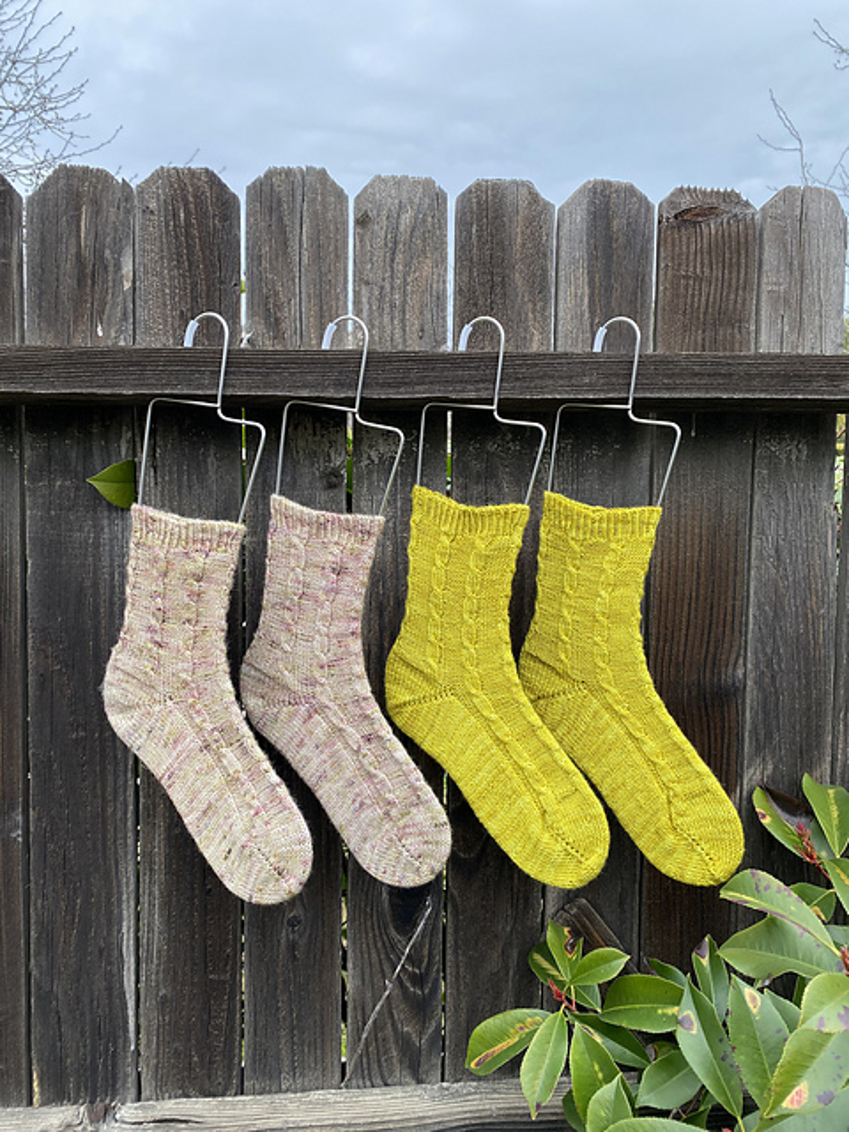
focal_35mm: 26
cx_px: 424
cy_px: 566
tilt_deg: -6.6
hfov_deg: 53.1
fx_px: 850
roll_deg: -0.9
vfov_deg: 67.3
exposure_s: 1/447
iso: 32
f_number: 1.8
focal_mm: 4.25
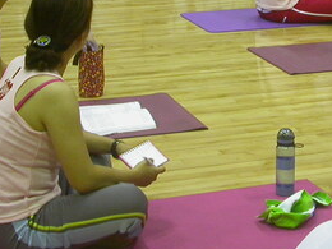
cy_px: -52
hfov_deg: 16.1
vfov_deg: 12.0
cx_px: 295
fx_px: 1161
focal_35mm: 121
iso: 100
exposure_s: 1/21.7
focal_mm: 9.5
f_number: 2.8
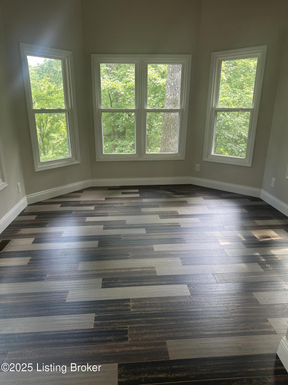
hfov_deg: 56.8
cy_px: 192
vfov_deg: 71.6
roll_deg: -1.2
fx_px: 266
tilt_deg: -18.4
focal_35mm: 24
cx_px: 144
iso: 125
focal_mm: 6.86
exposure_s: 1/60
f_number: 1.78
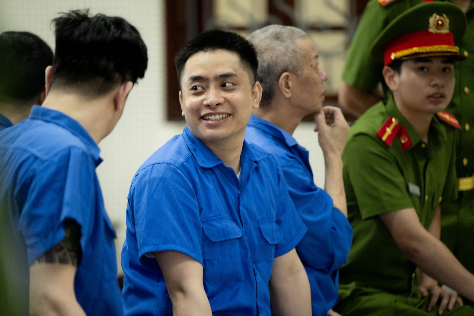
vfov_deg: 6.9
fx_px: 2633
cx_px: 237
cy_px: 158
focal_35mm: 200
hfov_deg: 10.3
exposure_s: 1/250
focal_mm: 200
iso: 3200
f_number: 2.8
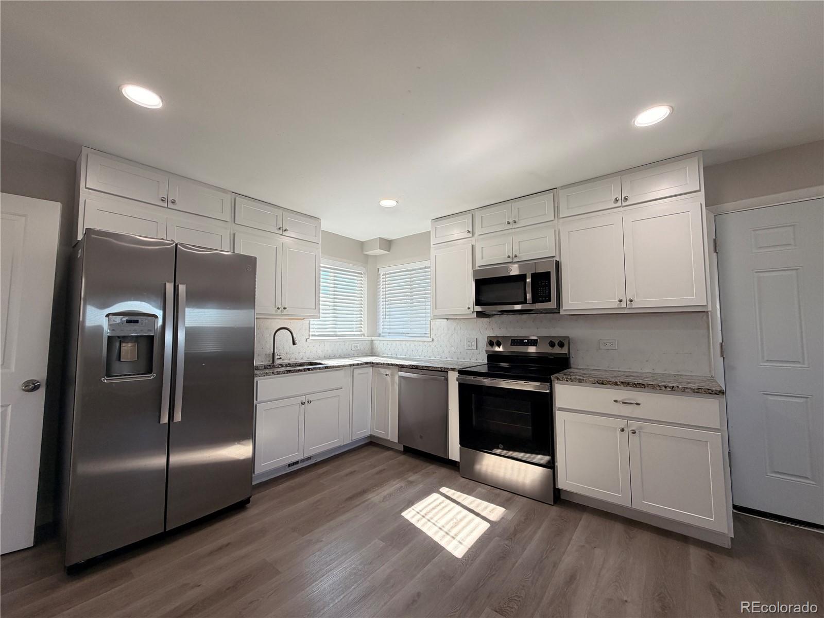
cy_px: 309
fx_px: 333
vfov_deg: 85.7
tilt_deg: +4.6
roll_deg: +0.2
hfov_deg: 102.1
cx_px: 412
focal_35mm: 14
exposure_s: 1/120
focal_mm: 2.22
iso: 100
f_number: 2.2
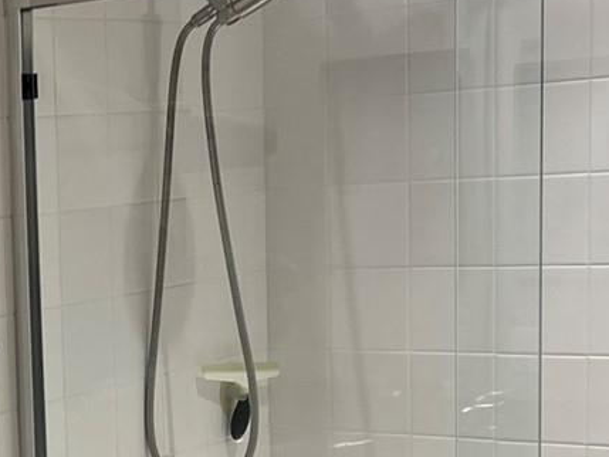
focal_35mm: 97
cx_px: -234
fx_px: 1707
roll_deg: +4.1
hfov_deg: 18.5
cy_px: 423
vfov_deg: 15.1
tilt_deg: -8.3
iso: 125
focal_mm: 5.7
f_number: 1.5
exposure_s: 1/120
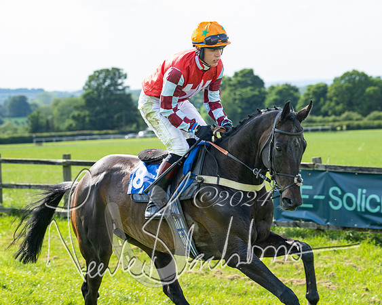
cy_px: 138
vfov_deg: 11.3
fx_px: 1539
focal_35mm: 136
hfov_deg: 14.1
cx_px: 232
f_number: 5
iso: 200
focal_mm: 102
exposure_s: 1/640
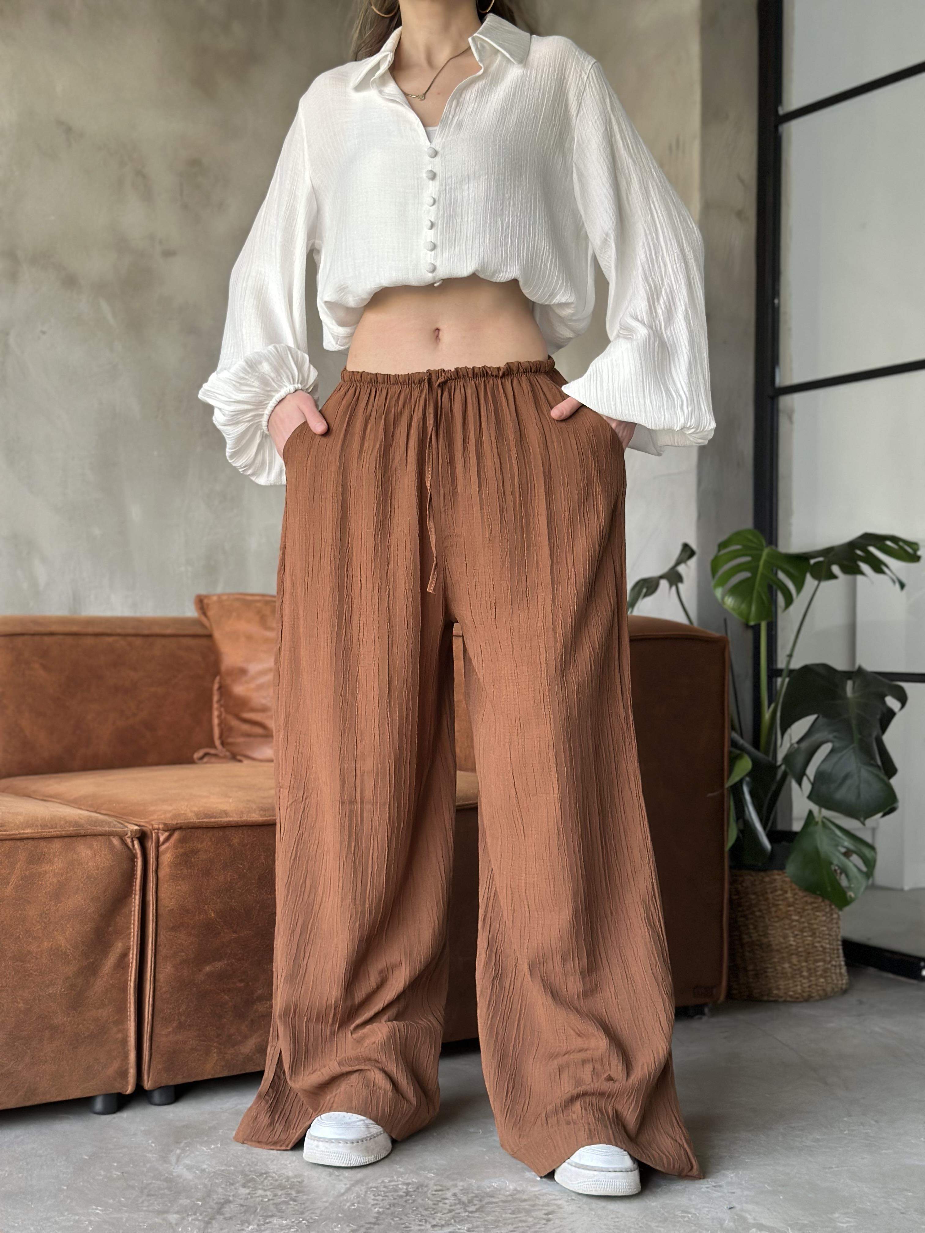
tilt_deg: +0.9
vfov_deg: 39.7
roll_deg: -0.5
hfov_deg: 30.3
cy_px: 616
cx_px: 462
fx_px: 1710
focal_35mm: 48
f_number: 1.78
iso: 250
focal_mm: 6.86
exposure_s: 1/60
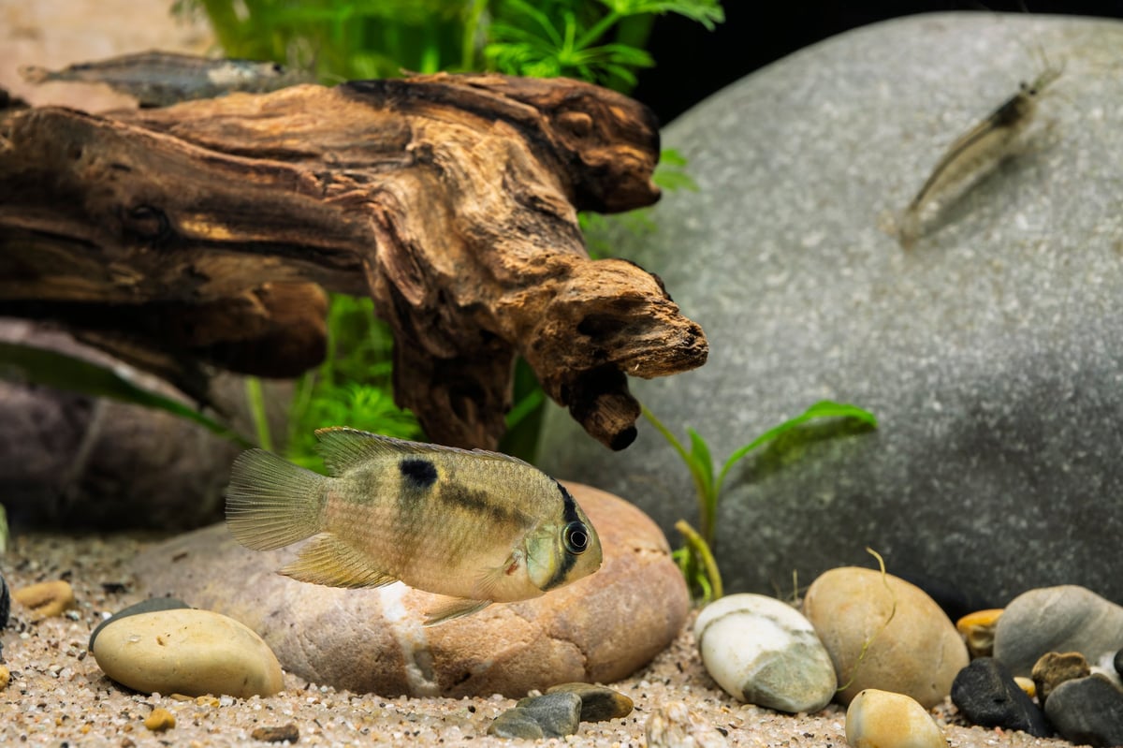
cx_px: 562
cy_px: 374
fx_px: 3742
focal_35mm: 120
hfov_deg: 17.1
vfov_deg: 11.4
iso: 3600
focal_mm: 120
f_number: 11
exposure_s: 1/125
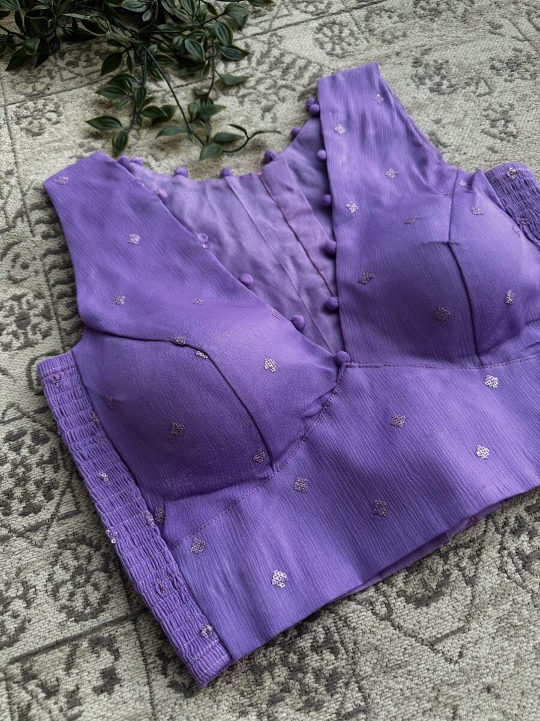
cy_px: 360
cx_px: 270
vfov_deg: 71.6
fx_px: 499
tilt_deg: -67.5
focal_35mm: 24
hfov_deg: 56.8
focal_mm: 6.86
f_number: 1.78
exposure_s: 1/1321
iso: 80
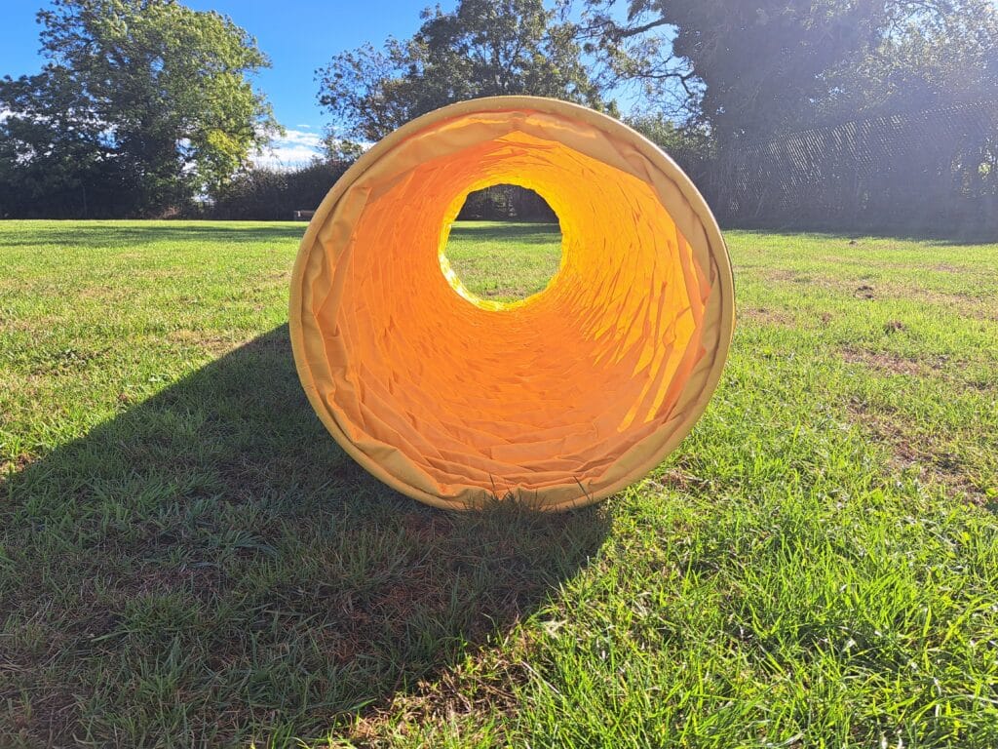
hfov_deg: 71.6
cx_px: 499
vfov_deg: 56.8
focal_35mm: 24
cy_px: 374
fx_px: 692
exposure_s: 1/713
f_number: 1.8
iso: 50
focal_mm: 5.23
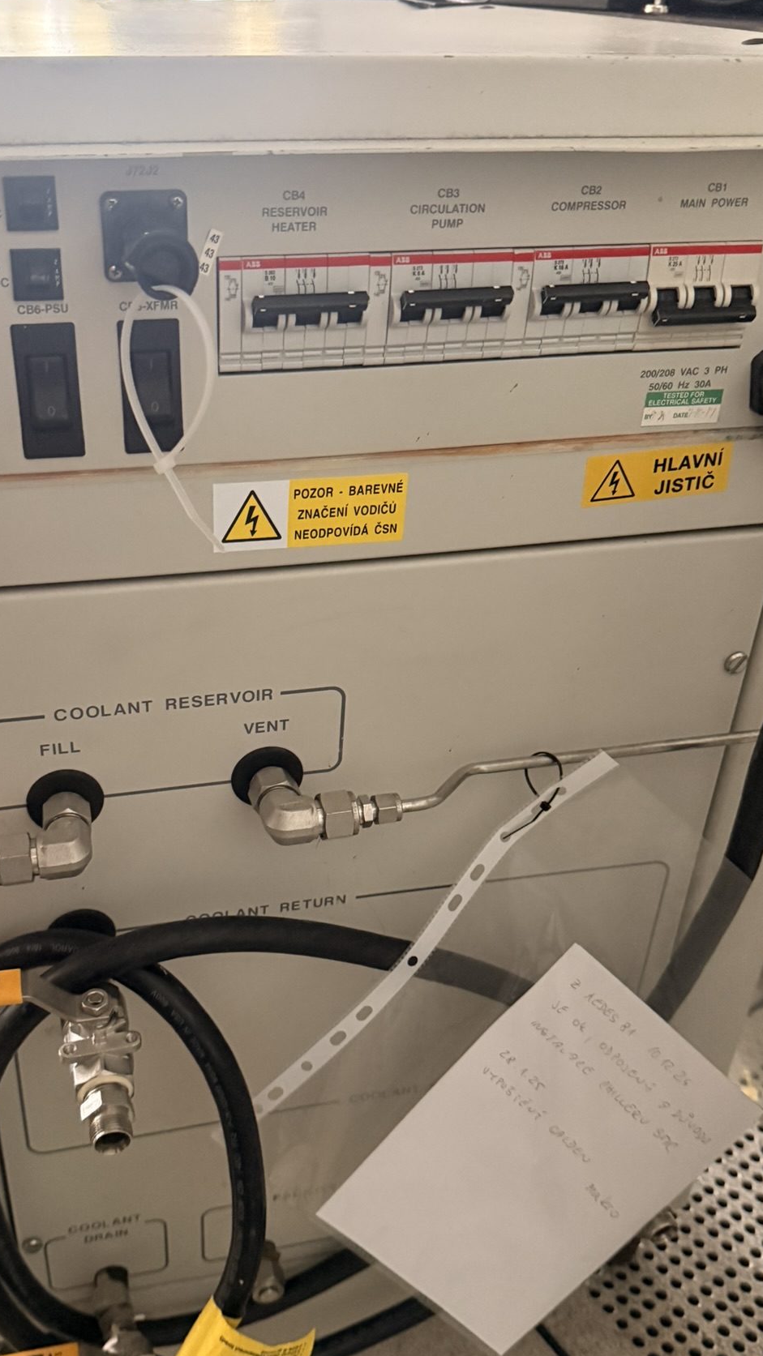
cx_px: 276
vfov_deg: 61.0
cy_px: 716
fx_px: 1151
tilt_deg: -32.2
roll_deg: -1.8
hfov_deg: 36.4
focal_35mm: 32
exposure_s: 1/41
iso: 800
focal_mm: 6.76
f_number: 1.78
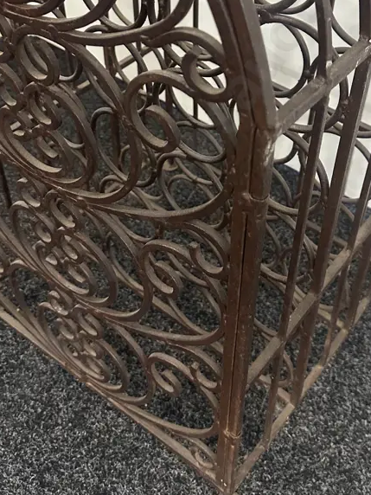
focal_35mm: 43
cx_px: 217
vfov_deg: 42.6
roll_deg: -1.2
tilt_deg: -40.3
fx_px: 614
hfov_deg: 33.5
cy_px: 126
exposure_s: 1/50
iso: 500
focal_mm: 6.86
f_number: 1.78
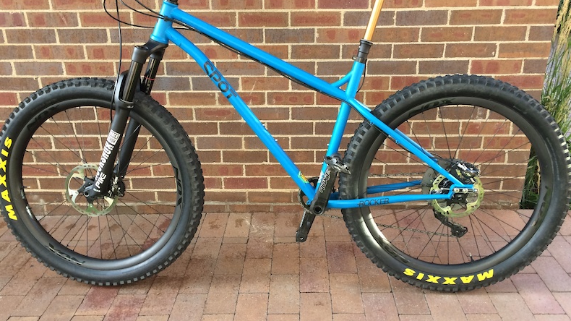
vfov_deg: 36.6
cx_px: 285
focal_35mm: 32
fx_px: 484
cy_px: 147
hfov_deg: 61.0
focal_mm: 4.15
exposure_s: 1/30
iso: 32
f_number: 2.2
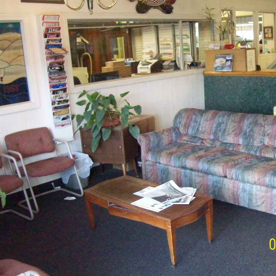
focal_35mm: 43
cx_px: 177
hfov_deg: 38.9
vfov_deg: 39.2
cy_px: 139
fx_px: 388
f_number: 2.7
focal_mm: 6
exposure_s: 1/91.8
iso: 800
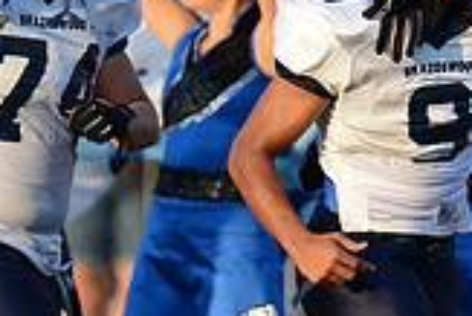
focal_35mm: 1953
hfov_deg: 1.1
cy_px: 239
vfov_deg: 0.7
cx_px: 489
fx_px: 25628
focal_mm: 550
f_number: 4
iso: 800
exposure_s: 1/2500
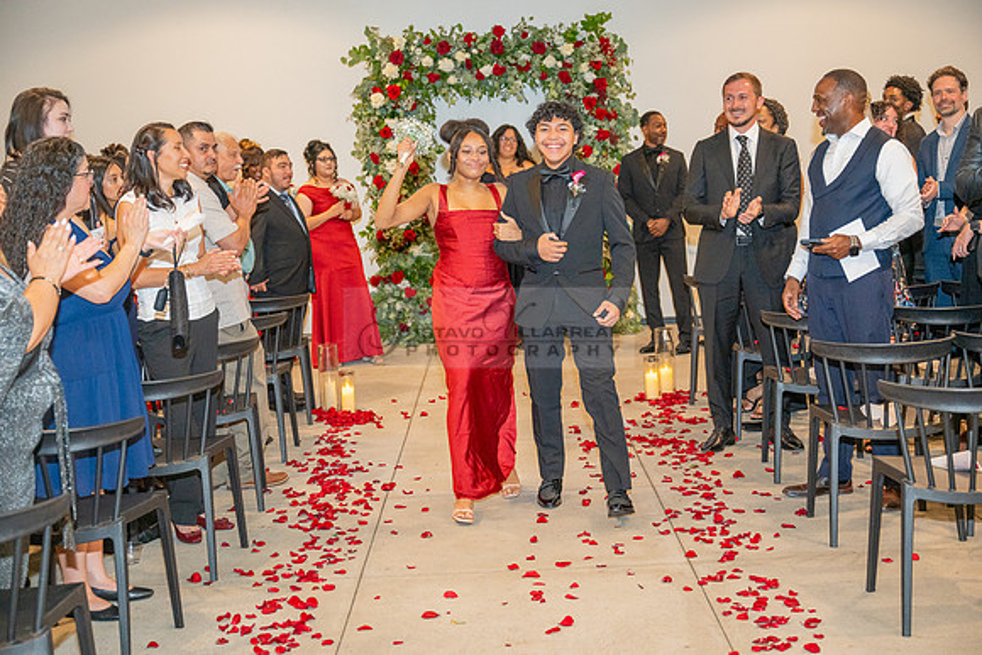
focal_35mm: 51
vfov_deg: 26.5
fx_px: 1391
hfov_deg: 38.9
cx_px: 491
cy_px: 328
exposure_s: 1/200
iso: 1250
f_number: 3.5
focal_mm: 51
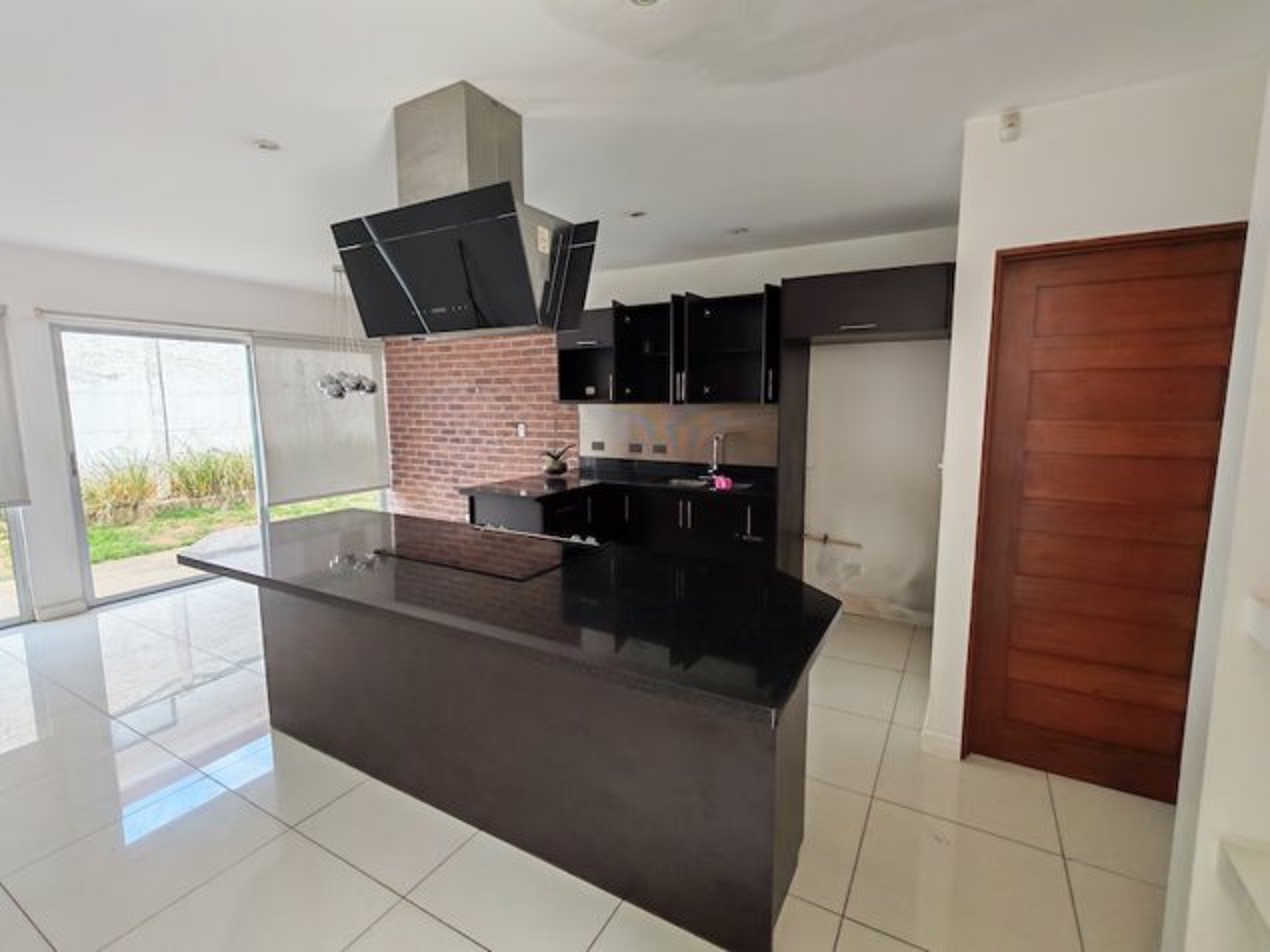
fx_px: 587
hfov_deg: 94.5
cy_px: 476
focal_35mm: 16
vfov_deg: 78.1
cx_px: 635
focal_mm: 1.96
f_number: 2.2
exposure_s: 1/100
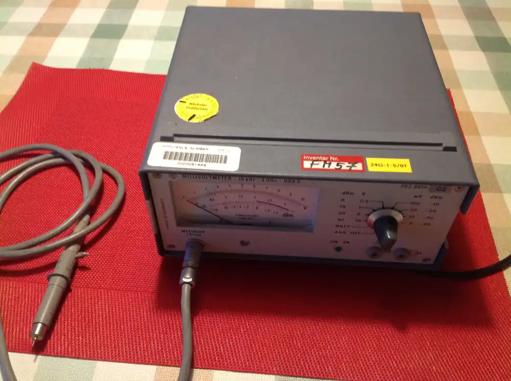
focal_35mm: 35
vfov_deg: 40.6
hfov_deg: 52.7
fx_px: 516
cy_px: 190
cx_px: 256
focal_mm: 4.28
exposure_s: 1/15
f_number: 2.4
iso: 160
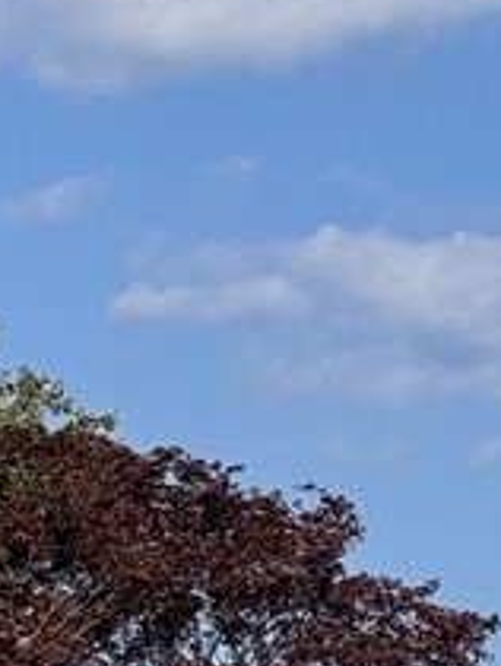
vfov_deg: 7.9
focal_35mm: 234
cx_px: 1002
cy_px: 1525
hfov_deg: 6.2
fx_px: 4506
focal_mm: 6.76
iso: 64
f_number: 1.78
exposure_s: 1/5376
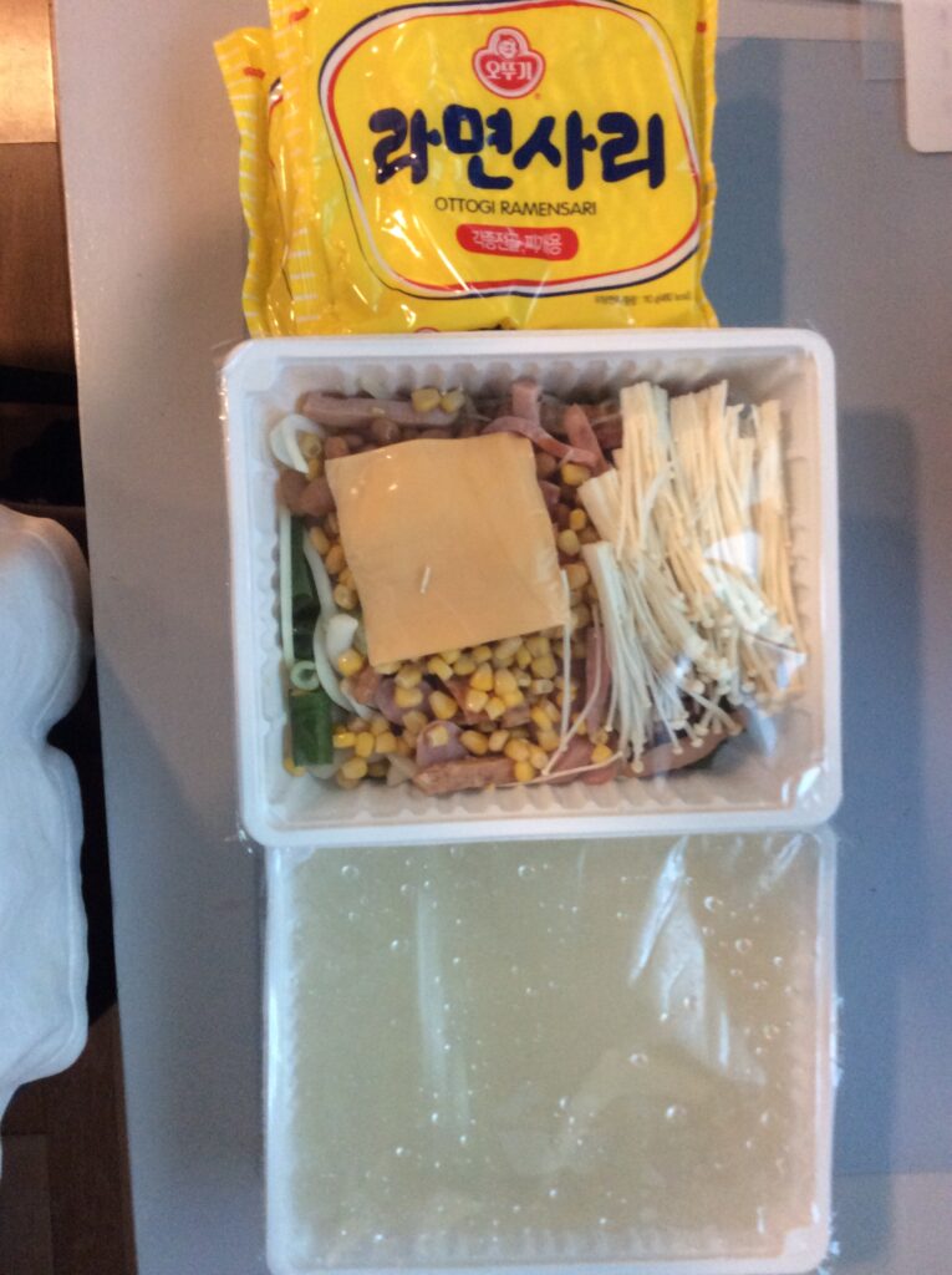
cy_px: 638
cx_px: 476
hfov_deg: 44.1
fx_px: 1176
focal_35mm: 32
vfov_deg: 56.9
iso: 125
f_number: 2.4
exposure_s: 1/24
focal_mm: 3.3
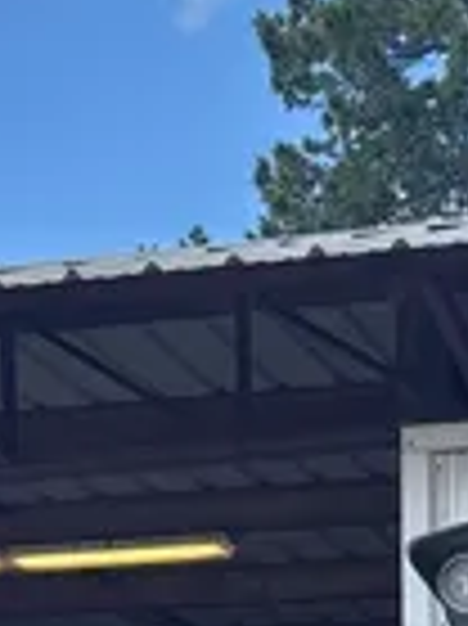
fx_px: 2473
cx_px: 652
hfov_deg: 10.5
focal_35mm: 137
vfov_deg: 12.9
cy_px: 1169
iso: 50
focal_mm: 5.96
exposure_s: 1/1007
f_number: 1.6
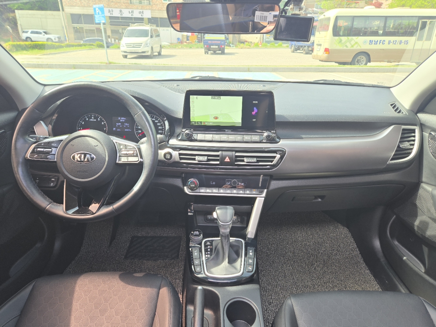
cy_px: 164
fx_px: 290
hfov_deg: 73.9
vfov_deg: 58.9
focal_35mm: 23
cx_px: 218
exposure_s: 1/120
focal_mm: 5.4
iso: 80
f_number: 1.8
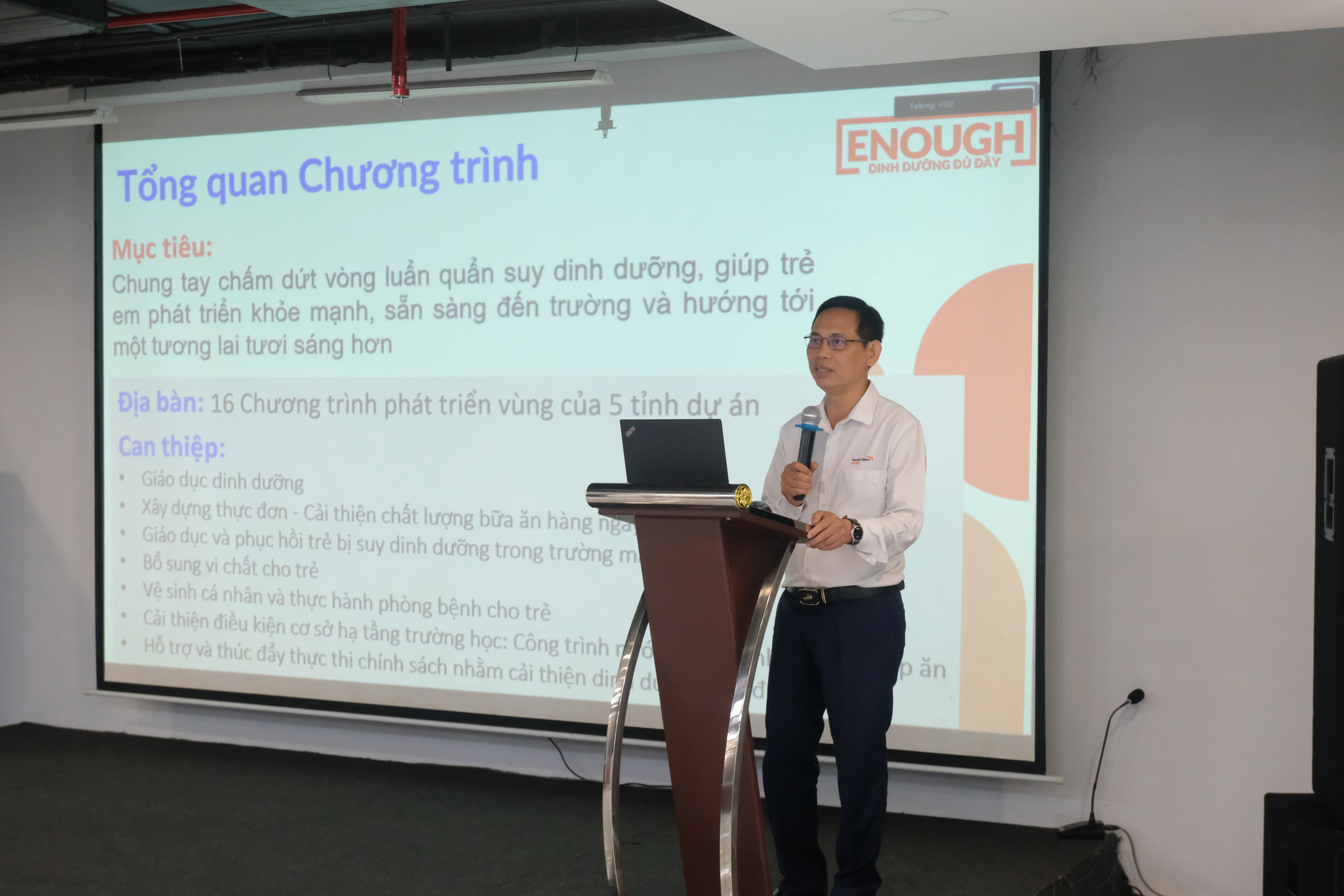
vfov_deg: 26.5
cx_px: 672
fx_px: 1904
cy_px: 448
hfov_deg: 38.9
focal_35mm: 51
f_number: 5
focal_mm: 34.3
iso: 4000
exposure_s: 1/160
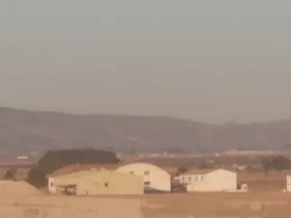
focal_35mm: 385
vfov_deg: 3.8
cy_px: 254
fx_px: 3233
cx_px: 100
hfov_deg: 5.2
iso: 100
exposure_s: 1/500
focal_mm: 19.54
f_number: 5.4
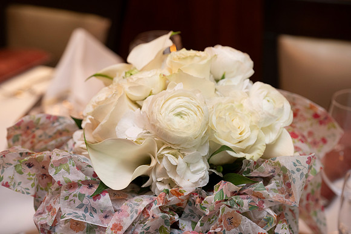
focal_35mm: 73
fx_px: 712
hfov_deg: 27.7
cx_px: 176
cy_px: 117
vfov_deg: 18.7
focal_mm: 73
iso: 1000
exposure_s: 1/30
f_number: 5
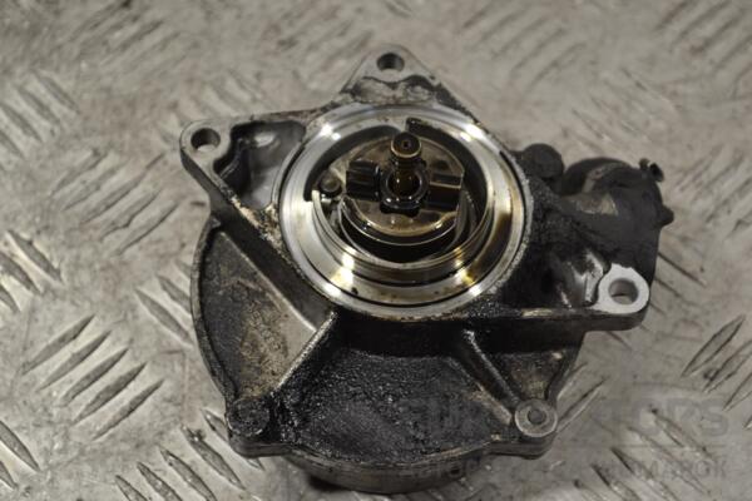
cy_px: 250
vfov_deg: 16.6
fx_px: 1723
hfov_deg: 24.6
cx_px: 376
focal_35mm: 82
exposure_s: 1/30
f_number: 5.6
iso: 200
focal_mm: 55
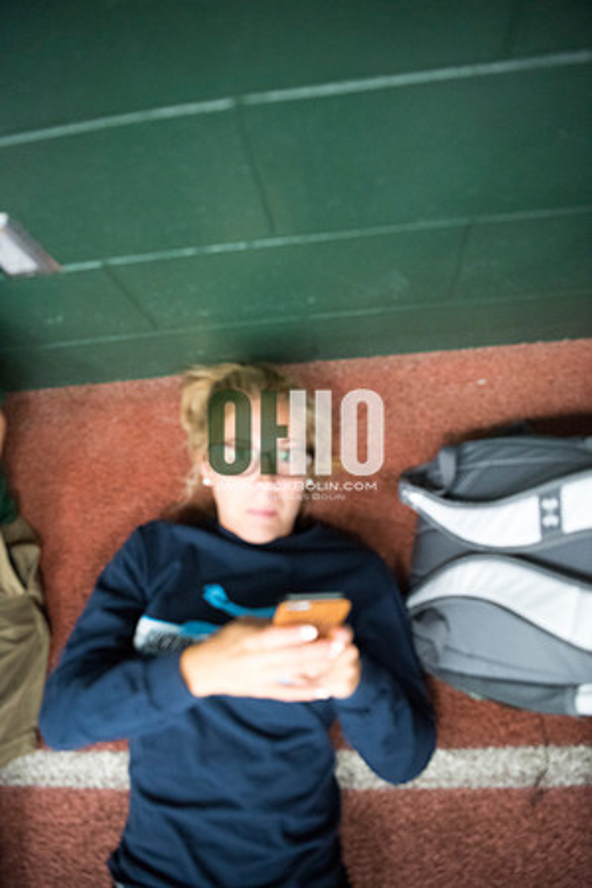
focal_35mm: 24
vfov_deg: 73.7
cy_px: 444
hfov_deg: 53.1
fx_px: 592
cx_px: 296
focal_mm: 24
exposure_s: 1/100
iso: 3200
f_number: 3.2
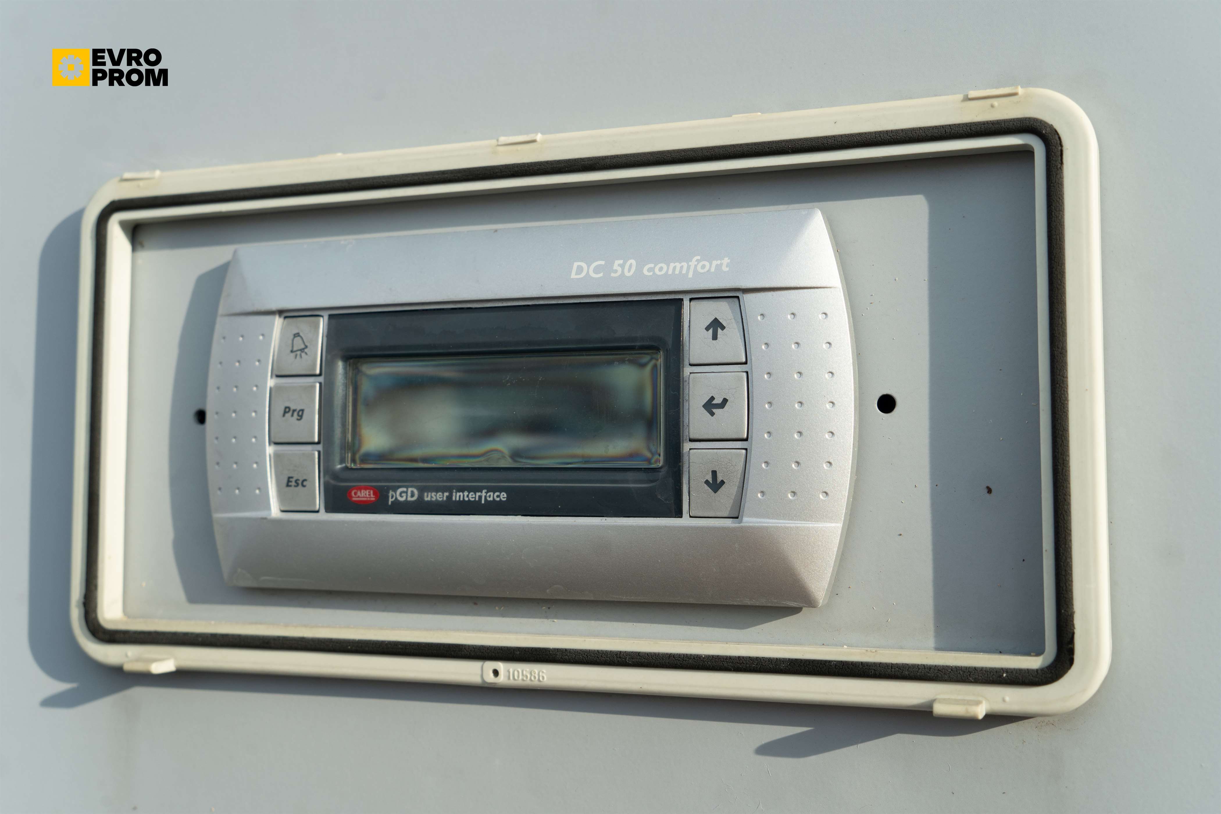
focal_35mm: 38
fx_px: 1289
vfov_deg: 35.1
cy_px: 407
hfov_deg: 50.7
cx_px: 610
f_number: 8
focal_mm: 38
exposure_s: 1/160
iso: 200
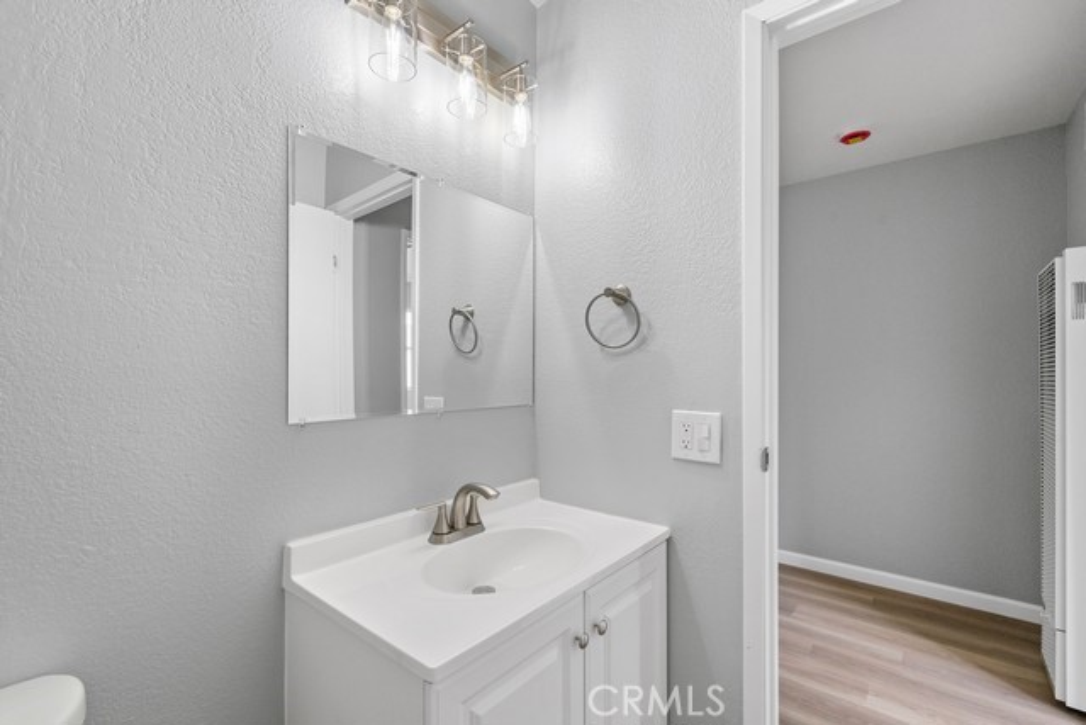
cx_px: 543
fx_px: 498
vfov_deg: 72.1
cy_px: 362
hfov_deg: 95.0
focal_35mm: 16
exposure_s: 1/50
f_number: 8
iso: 400
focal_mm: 16.5
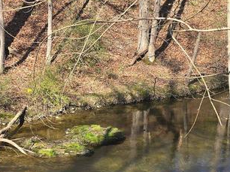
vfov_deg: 18.9
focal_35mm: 77
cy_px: 146
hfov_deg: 24.9
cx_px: 41
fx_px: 511
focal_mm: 6.3
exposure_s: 1/282
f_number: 1.7
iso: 12
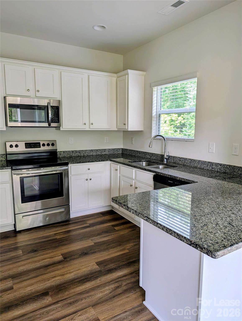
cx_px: 121
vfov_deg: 71.5
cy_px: 160
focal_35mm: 24
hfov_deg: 56.9
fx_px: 223
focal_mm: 6.9
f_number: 1.68
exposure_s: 1/141
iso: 80
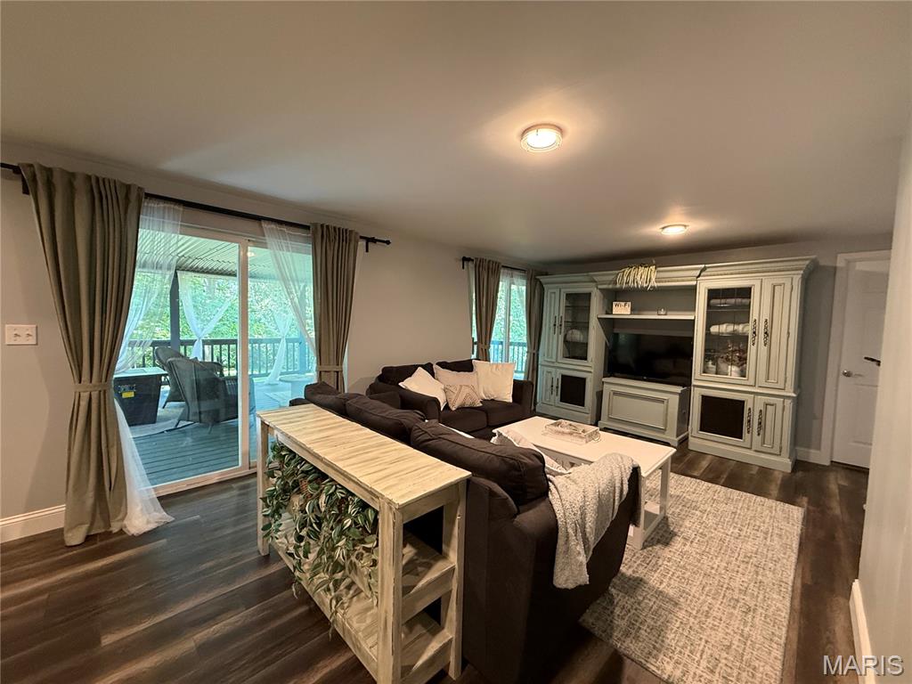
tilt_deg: -2.2
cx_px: 456
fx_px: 369
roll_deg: -1.7
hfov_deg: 102.1
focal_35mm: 14
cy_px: 342
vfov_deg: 85.7
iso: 400
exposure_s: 1/60
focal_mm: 2.22
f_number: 2.2
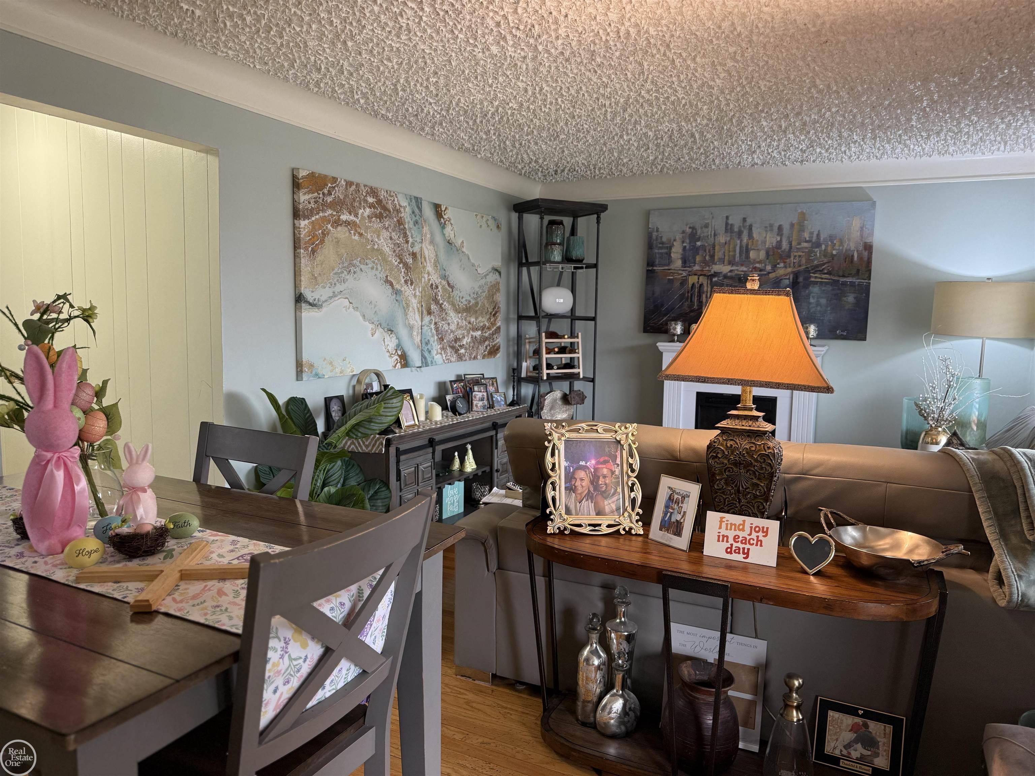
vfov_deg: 56.8
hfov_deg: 71.6
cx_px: 518
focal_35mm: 24
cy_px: 388
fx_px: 718
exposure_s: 1/60
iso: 200
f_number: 1.78
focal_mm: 6.76
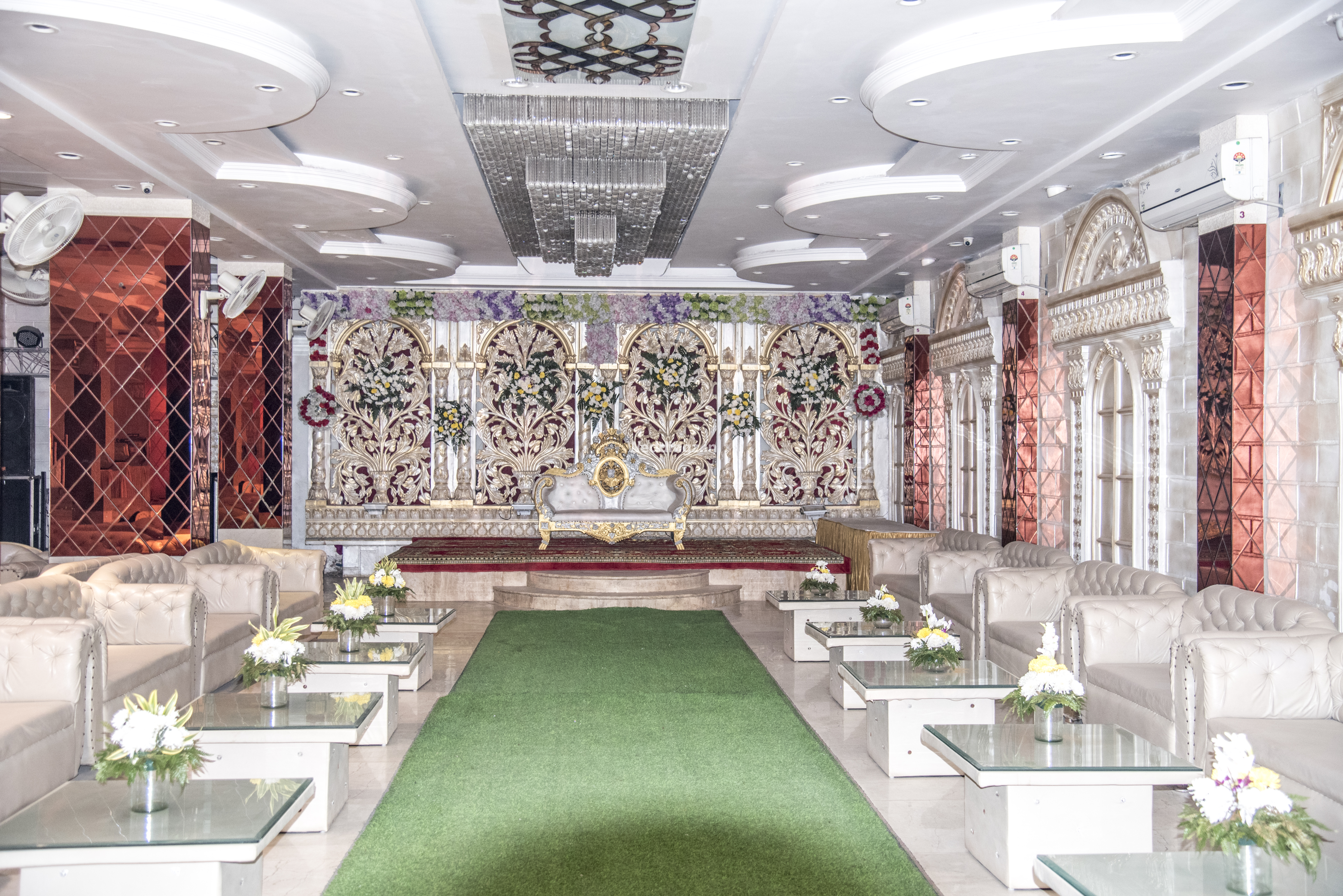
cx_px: 672
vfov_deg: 35.1
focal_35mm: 38
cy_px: 448
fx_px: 1418
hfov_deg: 50.7
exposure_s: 1/60
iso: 1600
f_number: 4
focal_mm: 38
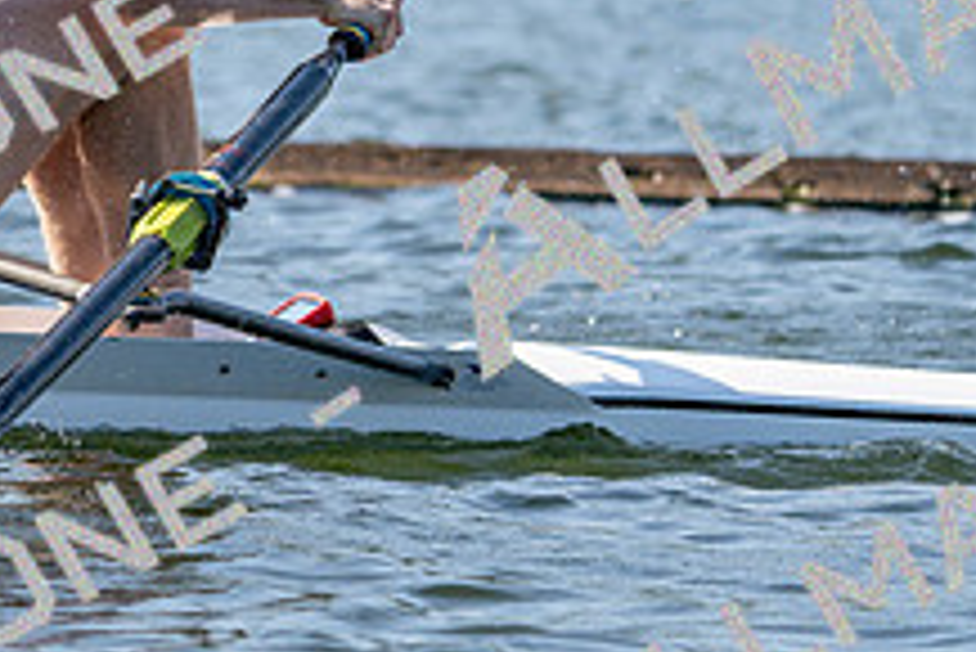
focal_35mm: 625
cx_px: 72
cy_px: -47
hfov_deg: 3.3
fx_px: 16955
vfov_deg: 2.2
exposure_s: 1/1600
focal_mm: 234
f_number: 5.6
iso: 320
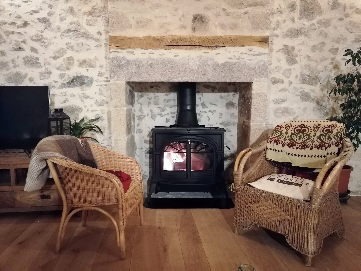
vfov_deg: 51.4
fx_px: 282
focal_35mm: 27
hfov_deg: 65.3
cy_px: 136
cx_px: 180
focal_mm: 4.75
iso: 3200
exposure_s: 1/12.5
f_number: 1.8
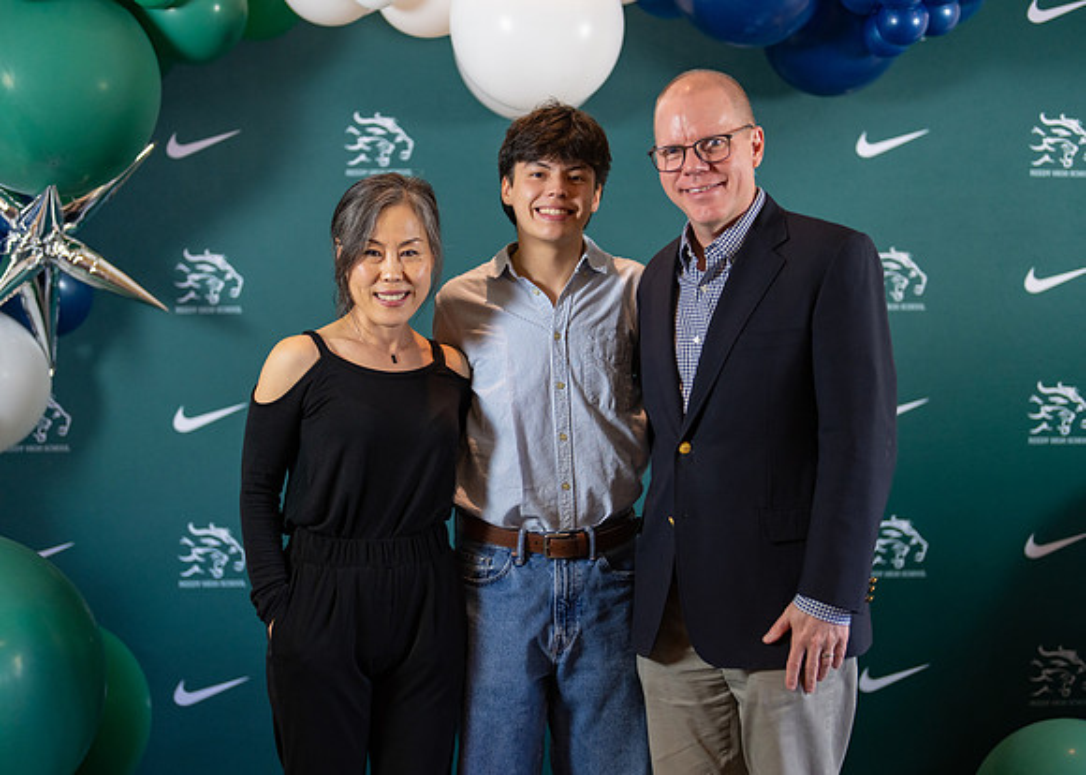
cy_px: 388
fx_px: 1660
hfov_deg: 36.2
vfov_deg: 26.3
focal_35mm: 54
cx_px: 543
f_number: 1.2
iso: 500
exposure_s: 1/400
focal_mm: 50
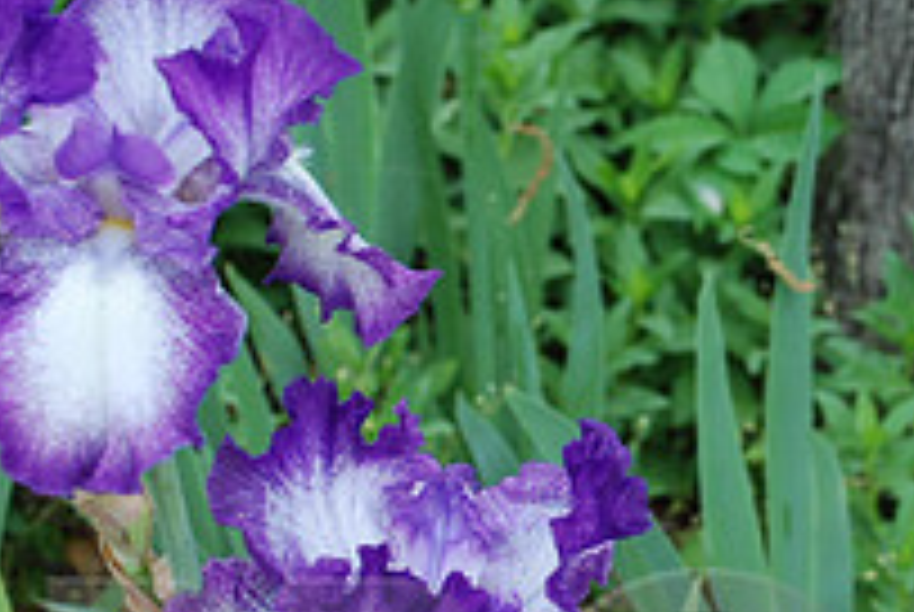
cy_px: 360
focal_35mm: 137
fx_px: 3483
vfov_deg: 10.0
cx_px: 779
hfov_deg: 14.8
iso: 200
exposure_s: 1/100
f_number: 5
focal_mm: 32
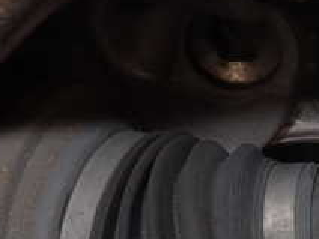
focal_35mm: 85
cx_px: 259
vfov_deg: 17.2
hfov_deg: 22.7
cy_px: 209
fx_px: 783
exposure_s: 1/30
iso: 200
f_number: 6.3
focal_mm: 5.4
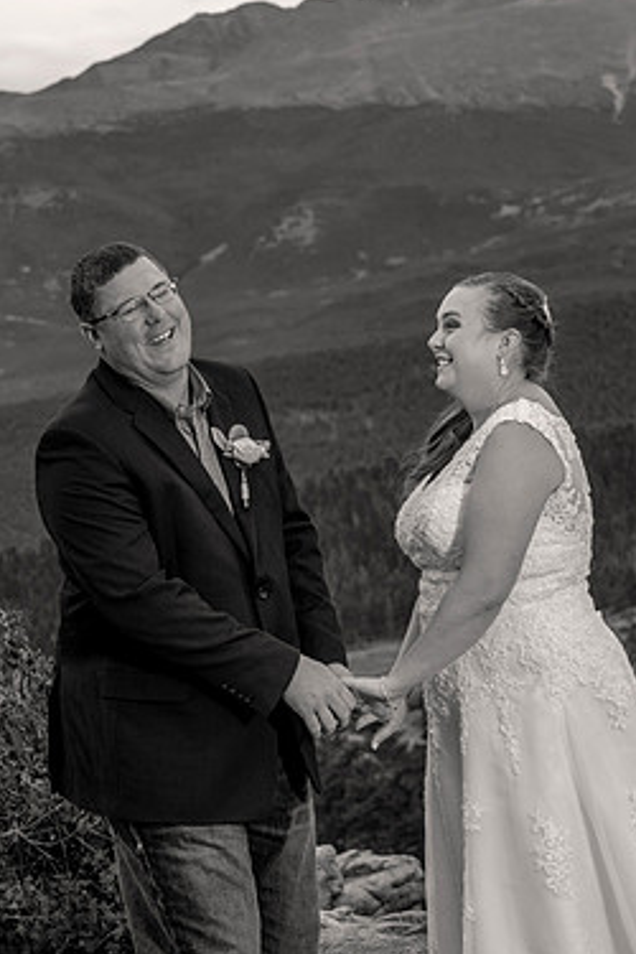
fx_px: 2226
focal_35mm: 84
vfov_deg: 24.2
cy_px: 473
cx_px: 295
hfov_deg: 16.3
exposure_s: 1/80
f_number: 6.3
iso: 100
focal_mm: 70
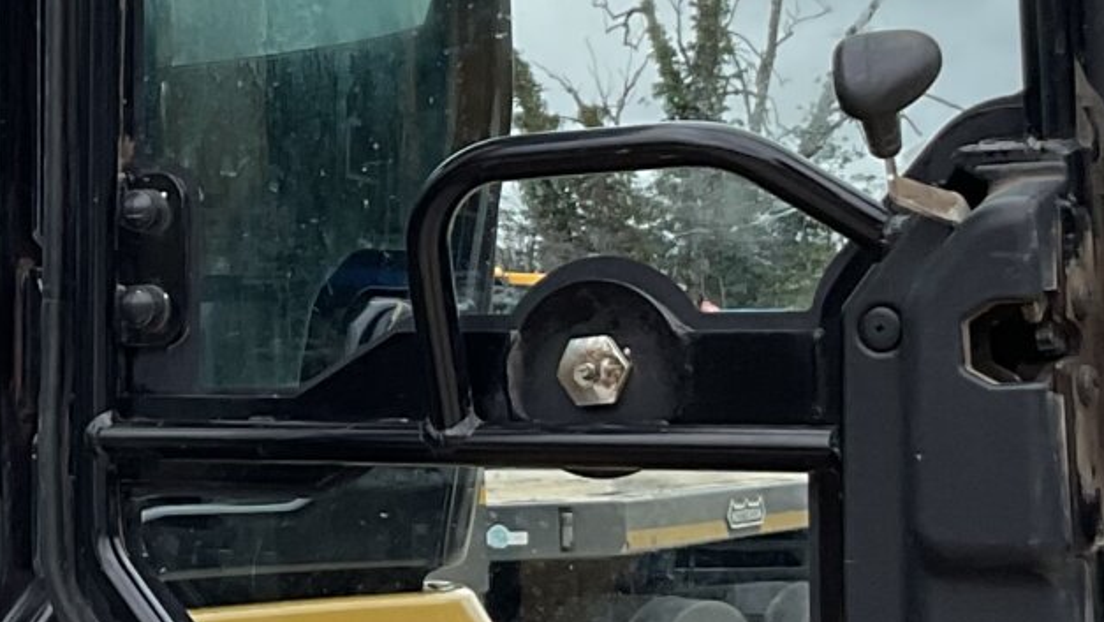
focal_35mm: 129
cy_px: 292
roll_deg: +0.8
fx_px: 3777
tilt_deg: +5.3
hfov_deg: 16.1
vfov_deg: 9.4
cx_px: -174
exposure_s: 1/509
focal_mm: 3
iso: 16
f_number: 1.8
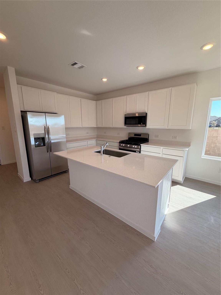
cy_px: 148
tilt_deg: -11.2
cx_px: 110
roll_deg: +0.1
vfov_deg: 102.1
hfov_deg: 85.7
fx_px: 119
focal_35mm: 14
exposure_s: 1/180
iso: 50
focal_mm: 2.22
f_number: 2.2
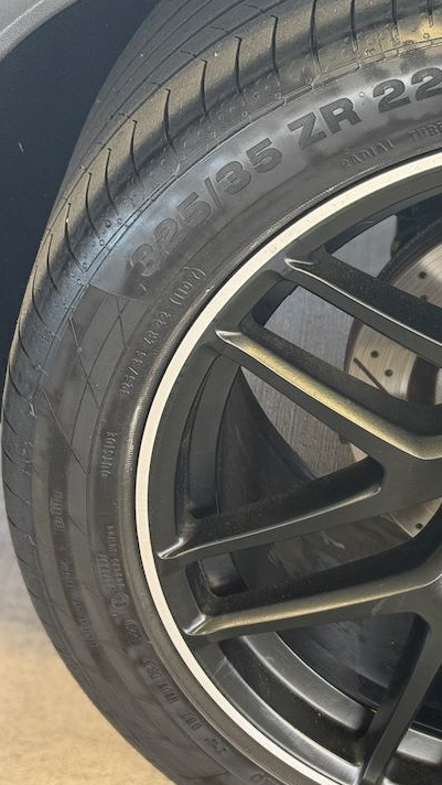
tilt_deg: -35.7
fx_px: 1957
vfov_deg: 22.7
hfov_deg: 12.5
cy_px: 402
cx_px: 567
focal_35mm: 94
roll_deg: +0.7
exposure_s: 1/56
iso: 250
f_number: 1.78
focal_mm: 6.76
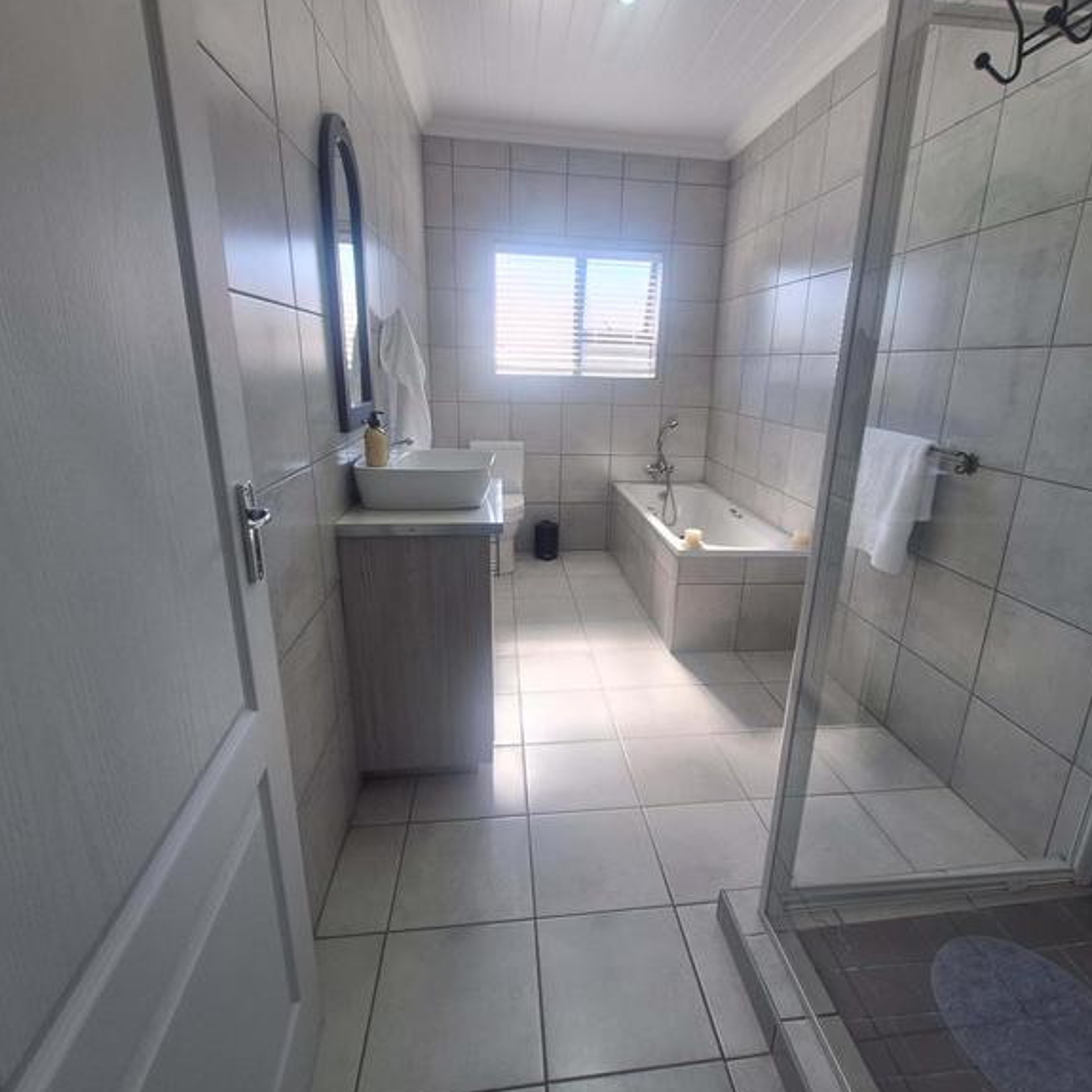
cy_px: 549
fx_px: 571
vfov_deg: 87.4
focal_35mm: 16
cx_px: 587
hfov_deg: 87.3
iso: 40
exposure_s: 1/124
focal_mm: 1.74
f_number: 2.2
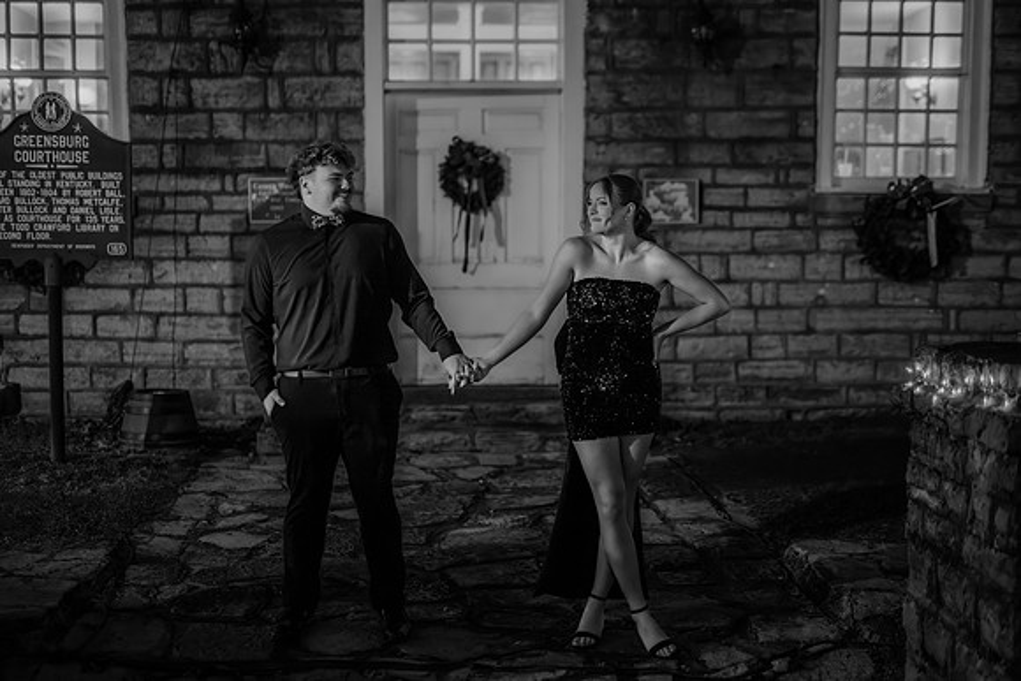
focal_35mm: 51
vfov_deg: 26.3
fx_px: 1456
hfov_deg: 38.6
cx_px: 510
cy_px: 340
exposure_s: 1/200
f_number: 1.4
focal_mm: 50
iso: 320
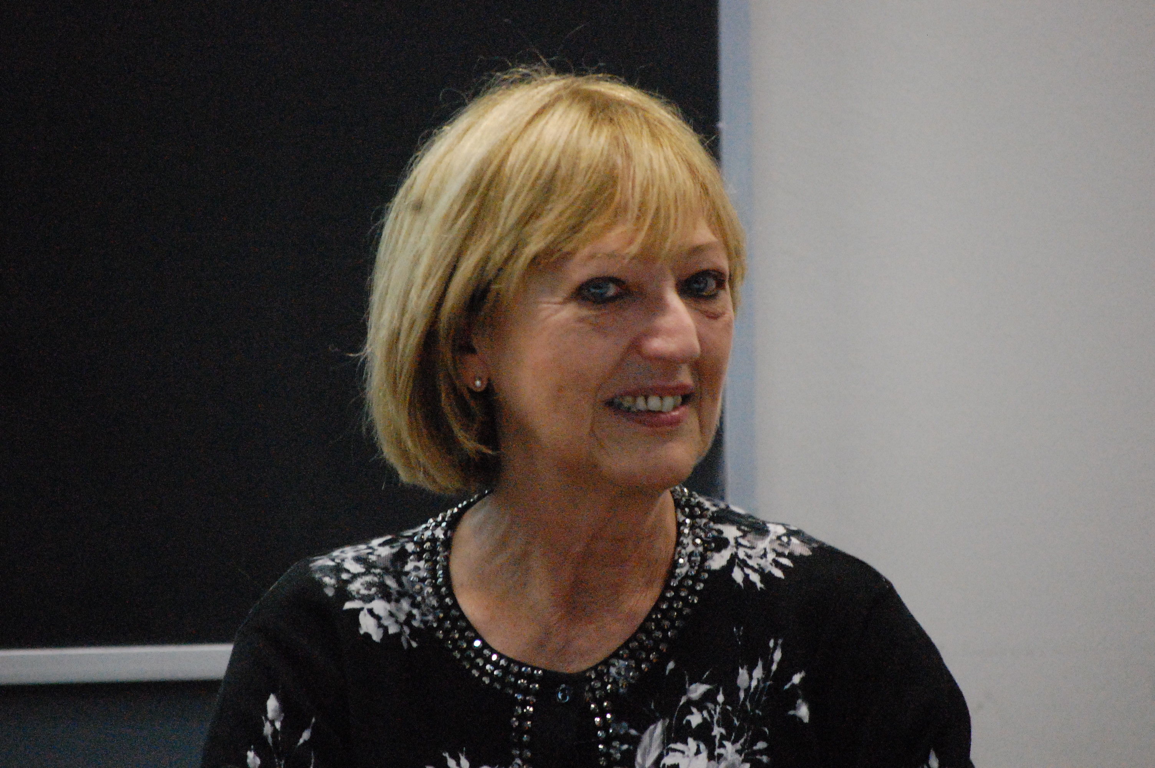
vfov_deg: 4.6
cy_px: 384
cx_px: 578
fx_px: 9616
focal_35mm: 300
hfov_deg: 6.9
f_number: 5.6
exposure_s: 1/60
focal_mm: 200
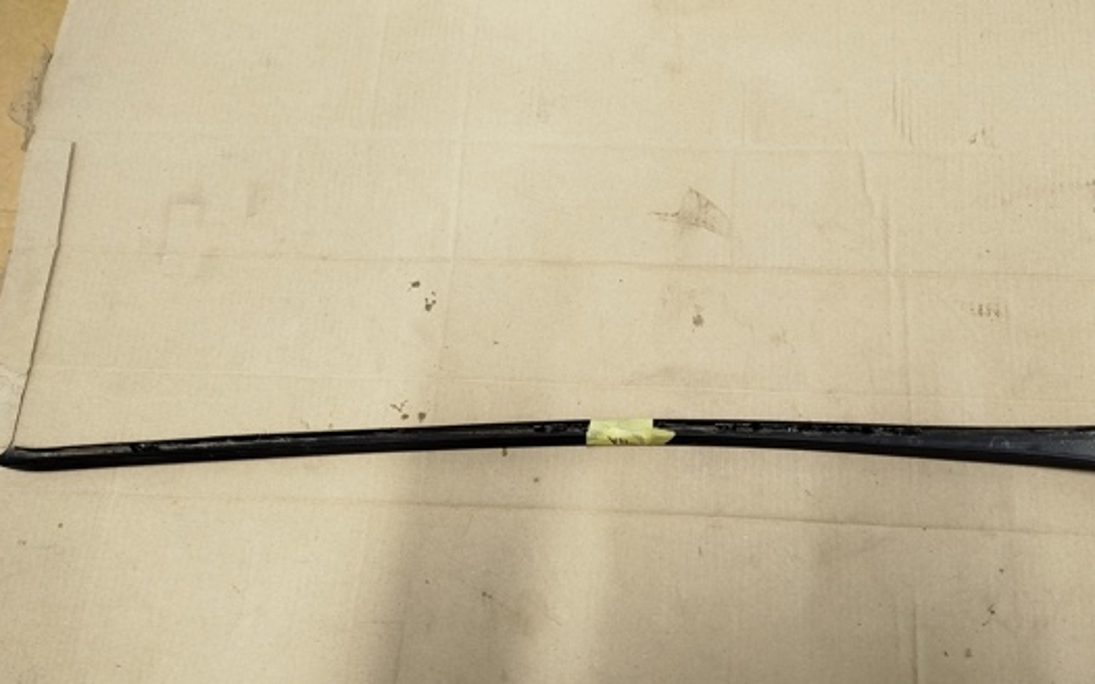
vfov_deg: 40.6
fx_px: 925
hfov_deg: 60.7
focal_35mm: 31
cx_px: 661
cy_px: 336
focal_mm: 5.31
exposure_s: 1/33
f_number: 1.7
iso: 500
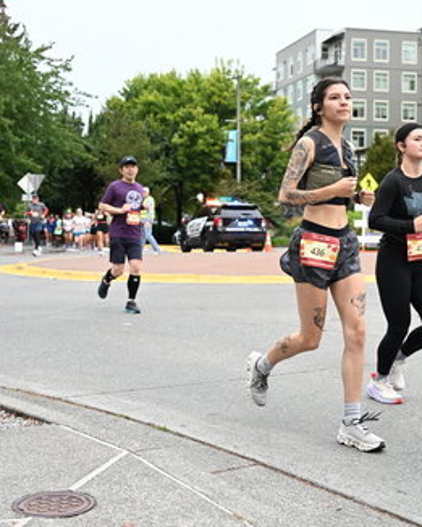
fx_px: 889
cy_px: 238
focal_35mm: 57
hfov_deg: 26.7
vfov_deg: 33.0
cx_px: 238
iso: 1600
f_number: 4
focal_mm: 36
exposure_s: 1/800
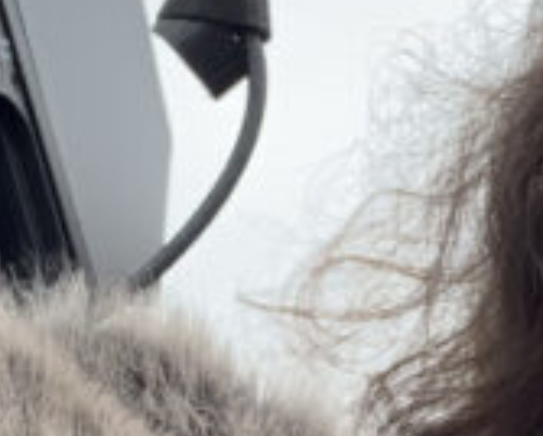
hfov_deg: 11.8
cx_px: 385
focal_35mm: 163
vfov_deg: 9.4
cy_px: 447
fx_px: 2623
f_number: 2.2
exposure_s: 1/274
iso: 16
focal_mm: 2.87
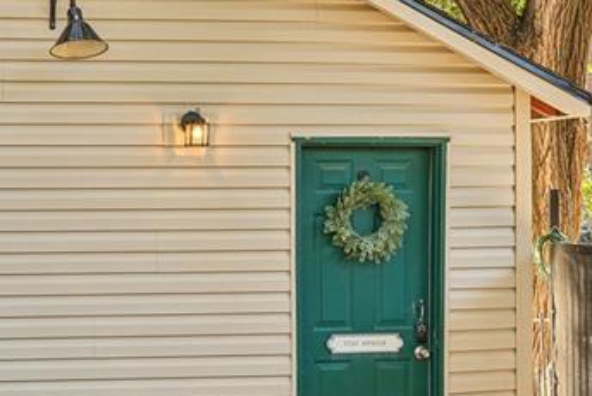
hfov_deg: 18.7
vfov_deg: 13.2
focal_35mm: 104
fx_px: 1712
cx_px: -97
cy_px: 164
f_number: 8
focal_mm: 35
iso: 100
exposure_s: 1/15
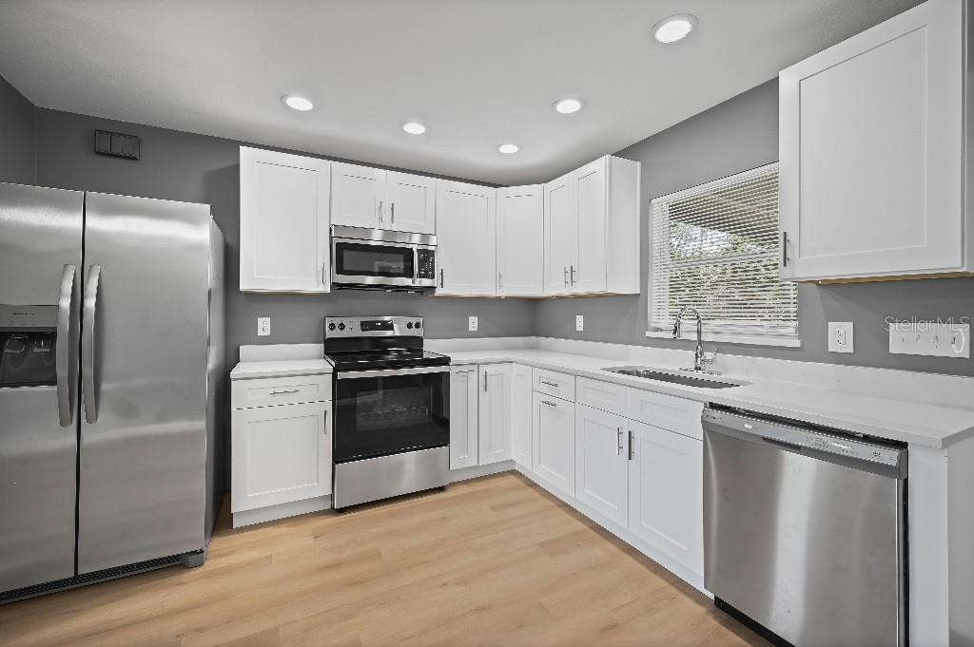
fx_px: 392
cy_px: 324
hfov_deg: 102.3
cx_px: 487
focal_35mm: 14
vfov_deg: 79.1
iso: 400
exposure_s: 1/4
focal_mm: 14.5
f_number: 8
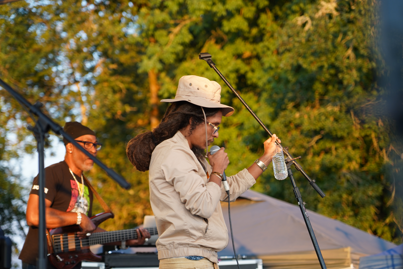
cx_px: 202
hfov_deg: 19.5
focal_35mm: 105
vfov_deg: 13.0
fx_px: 1175
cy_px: 134
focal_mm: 105
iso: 400
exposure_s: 1/160
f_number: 4
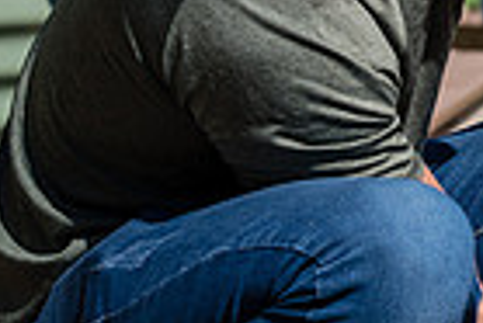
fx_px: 2794
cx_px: 1001
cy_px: -56
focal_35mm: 208
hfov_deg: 9.2
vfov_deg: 6.6
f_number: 3.5
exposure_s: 1/1000
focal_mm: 50
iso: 100
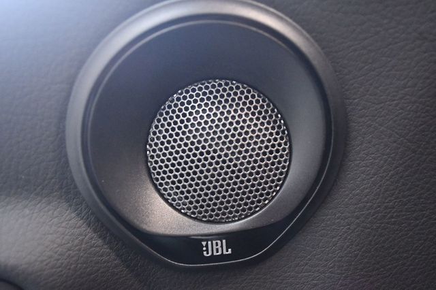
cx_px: 218
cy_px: 145
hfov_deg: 41.1
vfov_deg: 28.0
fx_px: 581
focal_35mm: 48
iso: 6400
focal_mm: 32
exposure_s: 1/60
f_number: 4.8
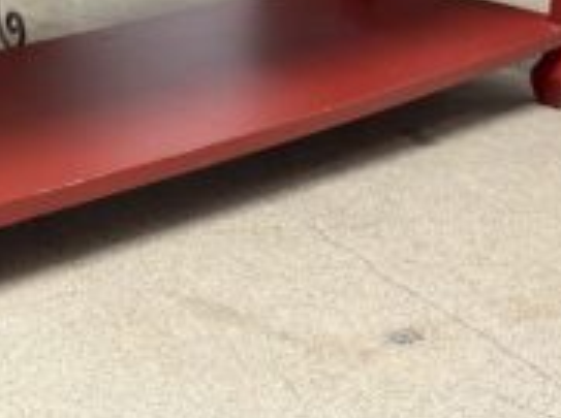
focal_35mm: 72
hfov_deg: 25.7
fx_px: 1165
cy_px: -76
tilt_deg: -11.4
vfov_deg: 19.3
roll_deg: -0.6
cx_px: -6
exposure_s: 1/40
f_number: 1.6
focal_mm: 5.96
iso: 400
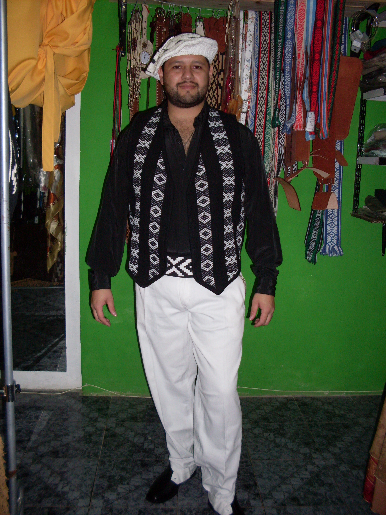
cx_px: 193
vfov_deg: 49.0
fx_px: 565
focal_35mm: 38
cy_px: 258
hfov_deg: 37.7
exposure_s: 1/45
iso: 100
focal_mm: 6.3
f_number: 2.8
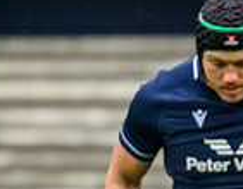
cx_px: 444
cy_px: 340
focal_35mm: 3579
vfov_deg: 0.4
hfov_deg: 0.5
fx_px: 25492
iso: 6400
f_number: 5.6
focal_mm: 784
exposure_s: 1/1250
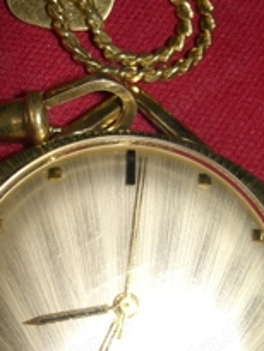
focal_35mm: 74
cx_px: 144
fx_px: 752
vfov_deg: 26.1
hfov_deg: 19.9
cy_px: 248
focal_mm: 6.3
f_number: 3.1
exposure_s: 1/60
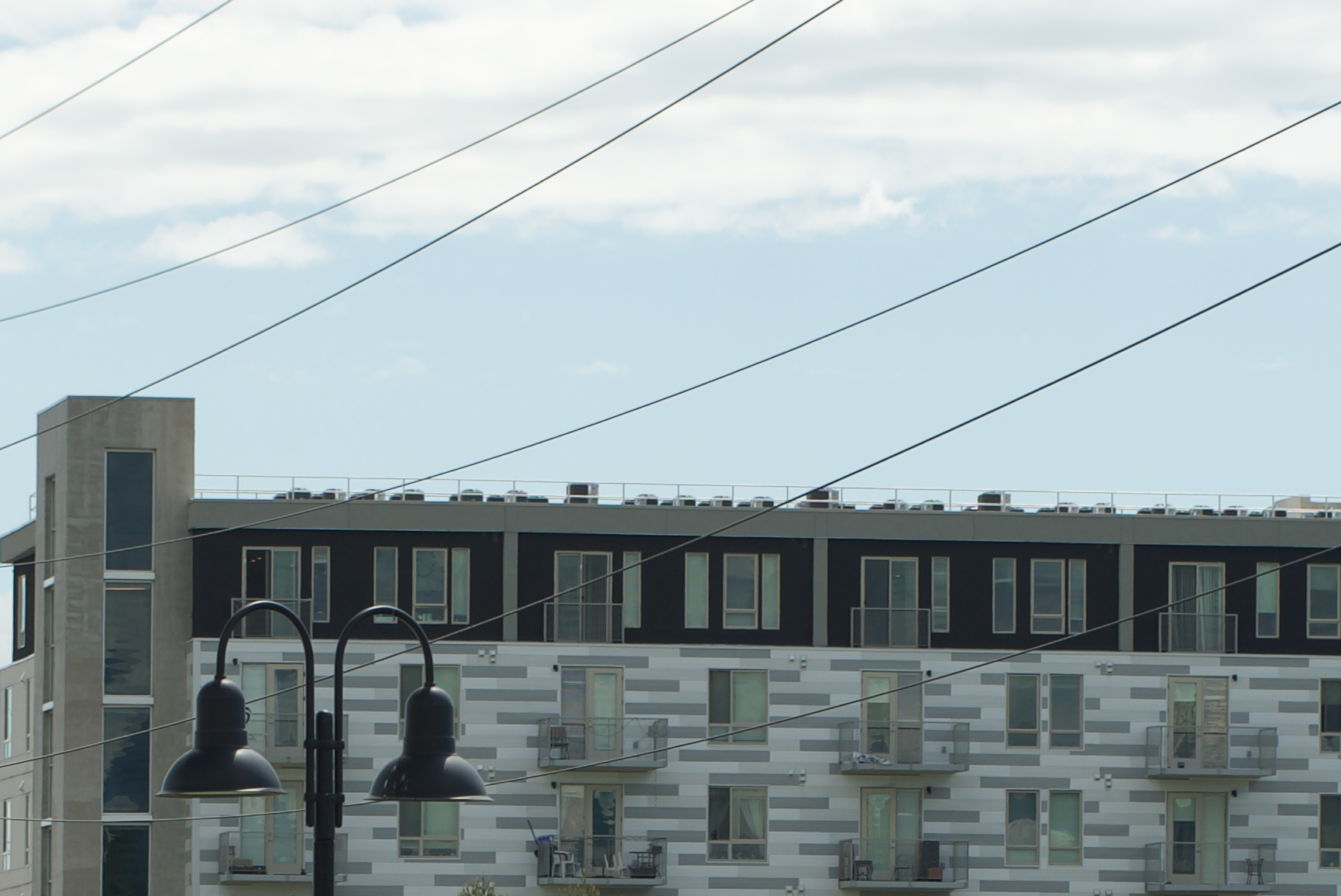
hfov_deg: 7.4
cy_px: 1241
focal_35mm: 278
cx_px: 546
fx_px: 10360
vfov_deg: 4.9
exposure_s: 1/200
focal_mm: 80
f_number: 6.3
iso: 100
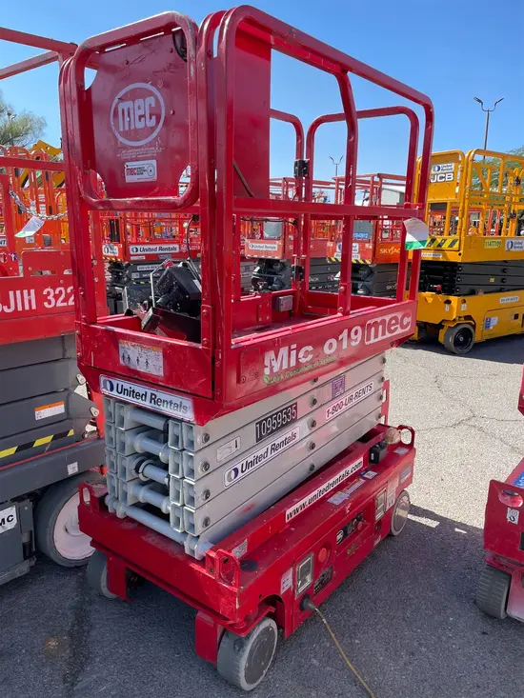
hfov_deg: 53.1
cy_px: 349
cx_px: 262
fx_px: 525
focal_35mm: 26
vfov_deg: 67.3
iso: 32
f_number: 1.6
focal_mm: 4.2
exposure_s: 1/1171
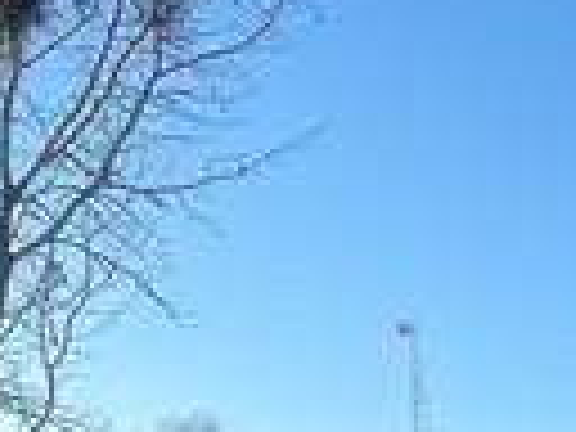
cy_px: 826
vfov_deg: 12.0
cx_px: 1148
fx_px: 1864
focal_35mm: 112
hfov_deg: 14.6
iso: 32
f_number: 1.6
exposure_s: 1/855
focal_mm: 4.2
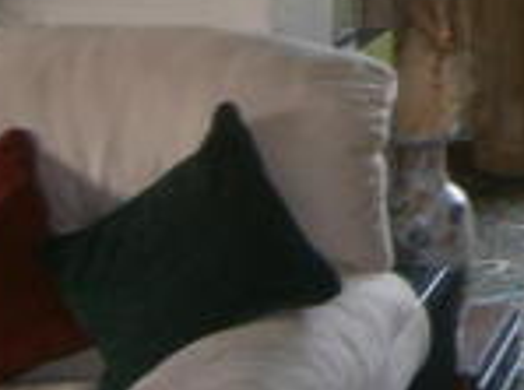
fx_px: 1540
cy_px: -160
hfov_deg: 17.3
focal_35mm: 102
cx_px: 804
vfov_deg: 13.7
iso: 125
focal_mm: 4.7
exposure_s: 1/30
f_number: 2.8
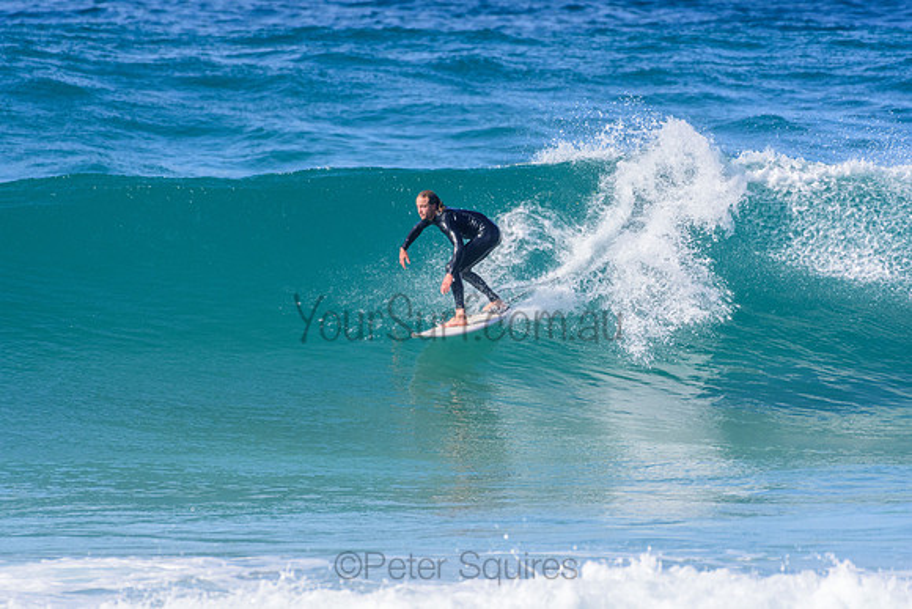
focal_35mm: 750
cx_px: 456
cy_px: 304
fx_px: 19004
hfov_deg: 2.7
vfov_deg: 1.8
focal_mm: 500
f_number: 5.6
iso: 400
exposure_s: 1/2000
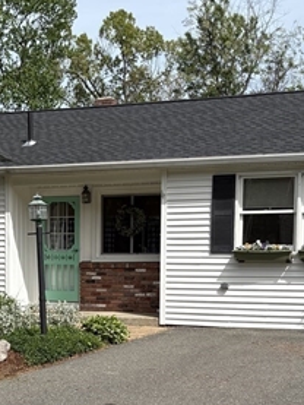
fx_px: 842
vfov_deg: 26.3
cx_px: 77
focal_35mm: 72
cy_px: 345
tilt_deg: -5.1
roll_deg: -0.8
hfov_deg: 20.3
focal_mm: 5.96
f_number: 1.6
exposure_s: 1/3623
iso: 50
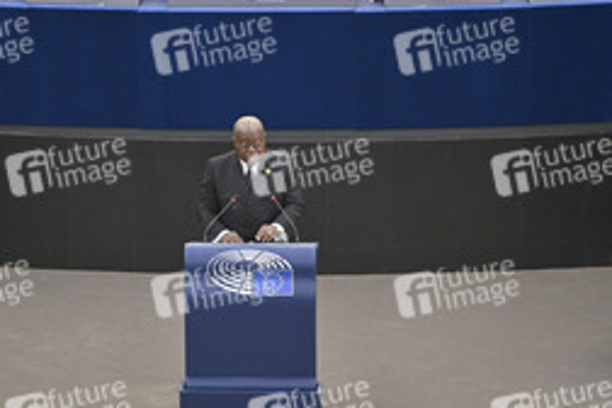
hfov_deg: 5.8
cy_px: 107
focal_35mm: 357
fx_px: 6069
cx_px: 246
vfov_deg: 3.8
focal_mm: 200
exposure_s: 1/320
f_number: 2.8
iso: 1000
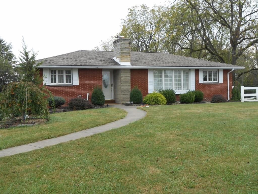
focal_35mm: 38
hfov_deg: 49.0
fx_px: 283
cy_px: 97
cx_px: 129
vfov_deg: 37.7
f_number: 4.2
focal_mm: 6.8
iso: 80
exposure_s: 1/160
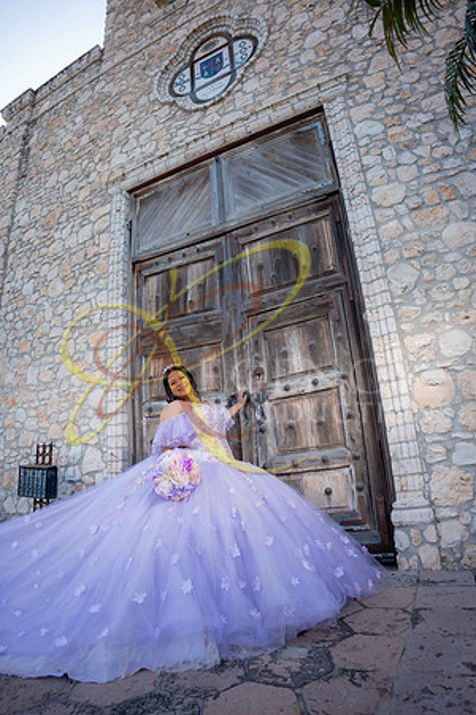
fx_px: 397
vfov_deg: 84.0
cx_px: 238
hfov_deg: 61.9
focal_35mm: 20
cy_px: 358
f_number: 2.8
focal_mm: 20
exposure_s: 1/500
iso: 125
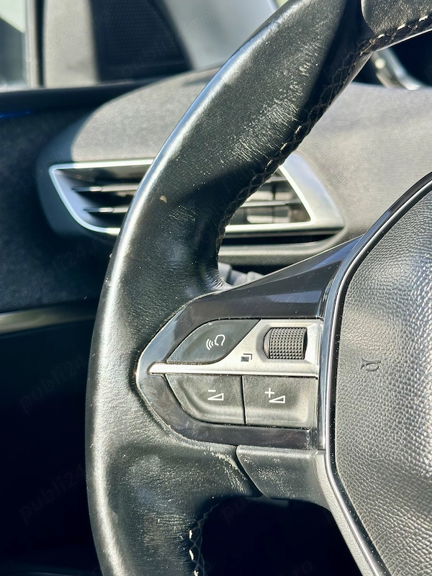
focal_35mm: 48
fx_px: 799
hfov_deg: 30.3
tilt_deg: -10.7
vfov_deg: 39.7
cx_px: 216
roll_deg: +2.2
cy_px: 288
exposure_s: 1/392
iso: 64
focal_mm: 6.86
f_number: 1.78
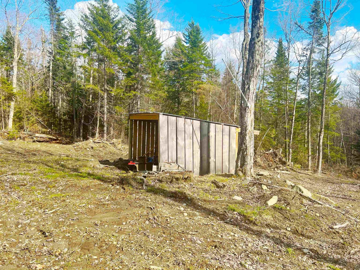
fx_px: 270
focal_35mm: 26
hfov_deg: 67.3
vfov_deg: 53.1
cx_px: 180
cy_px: 135
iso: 50
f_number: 1.5
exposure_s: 1/2252
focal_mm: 5.7
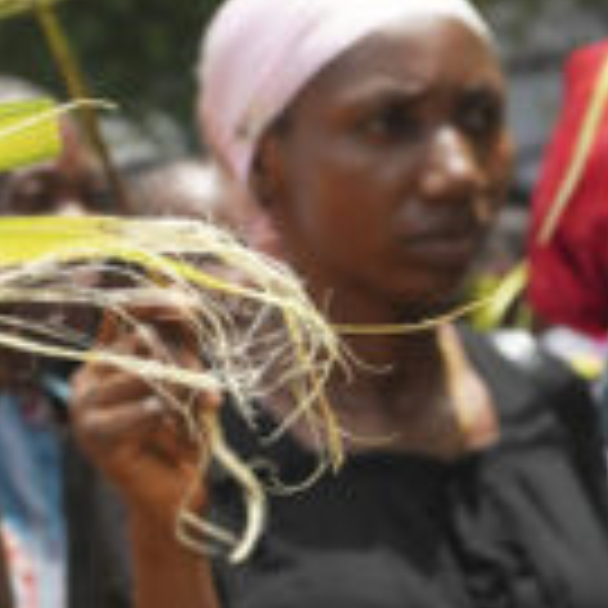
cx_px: -257
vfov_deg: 10.3
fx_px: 3358
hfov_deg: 10.1
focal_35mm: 169
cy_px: 216
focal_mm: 35
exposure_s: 1/4000
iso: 500
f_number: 3.5
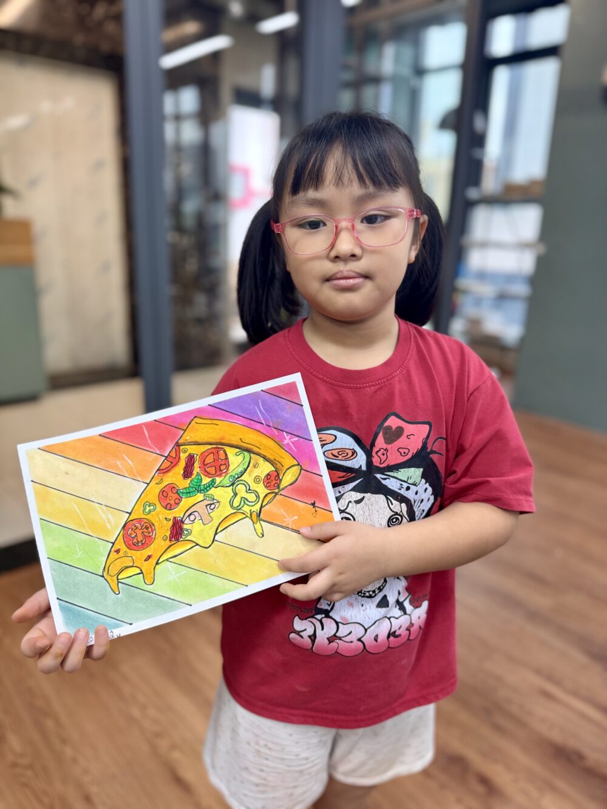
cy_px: 404
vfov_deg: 71.6
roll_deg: -2.0
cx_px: 304
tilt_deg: -16.6
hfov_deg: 56.8
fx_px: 561
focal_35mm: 24
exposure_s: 1/100
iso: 100
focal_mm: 6.76
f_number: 1.78
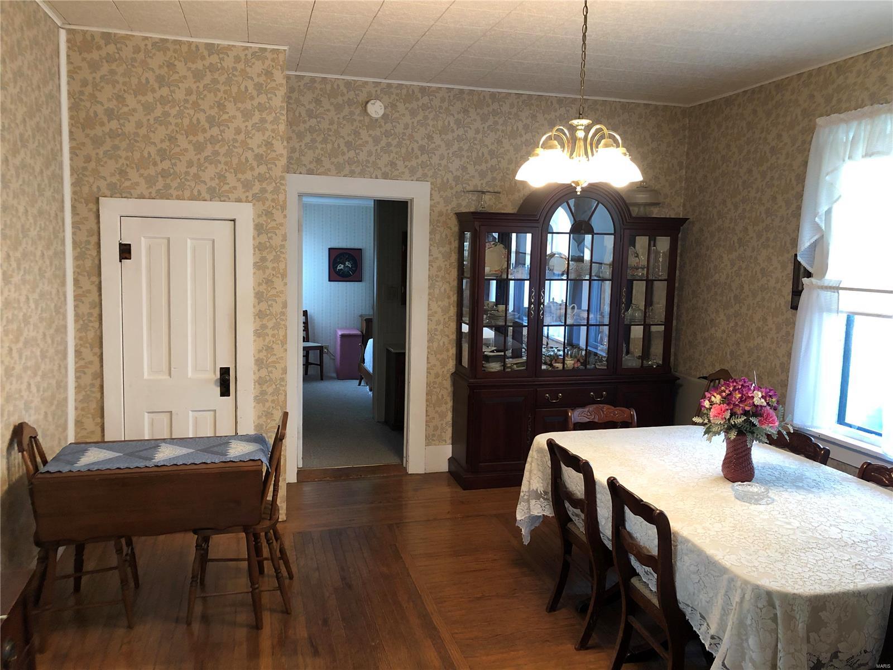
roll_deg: -1.5
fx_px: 722
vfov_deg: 49.7
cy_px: 335
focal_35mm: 28
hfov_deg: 63.4
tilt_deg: -6.8
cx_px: 446
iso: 50
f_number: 1.8
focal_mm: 3.99
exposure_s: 1/15
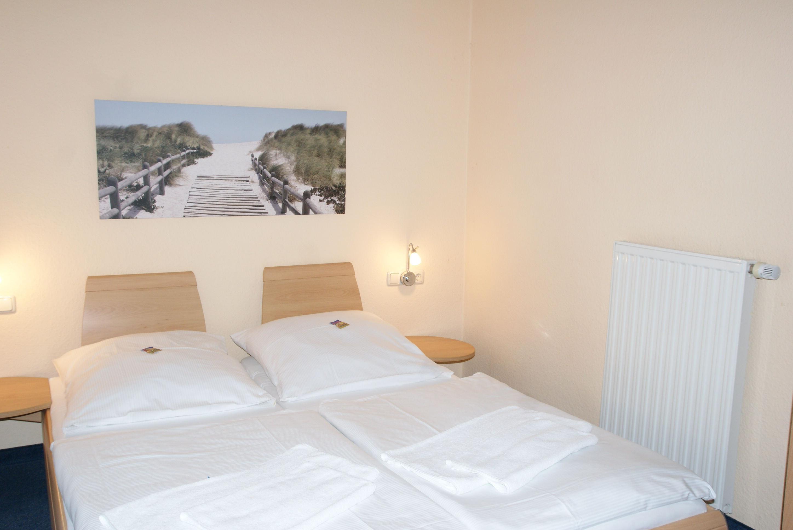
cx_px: 396
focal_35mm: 33
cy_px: 265
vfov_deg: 40.0
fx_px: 727
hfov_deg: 57.2
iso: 400
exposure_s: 1/60
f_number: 5.6
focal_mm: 22
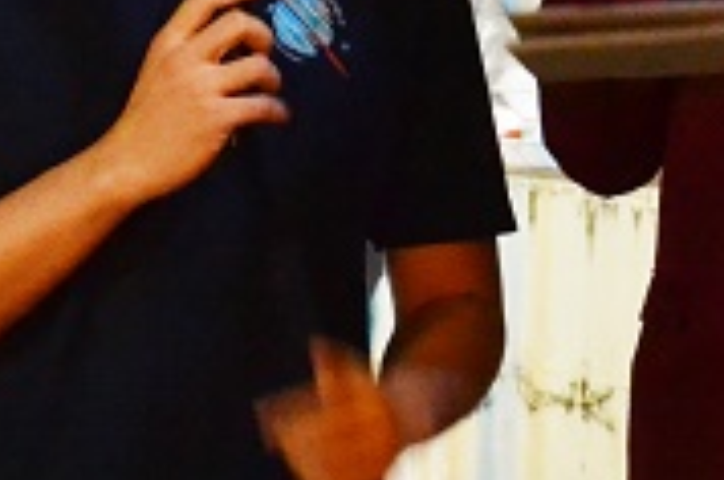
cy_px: 116
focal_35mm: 371
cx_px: 504
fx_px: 7453
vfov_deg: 3.7
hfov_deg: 5.6
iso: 3200
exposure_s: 1/40
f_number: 5.6
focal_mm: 55
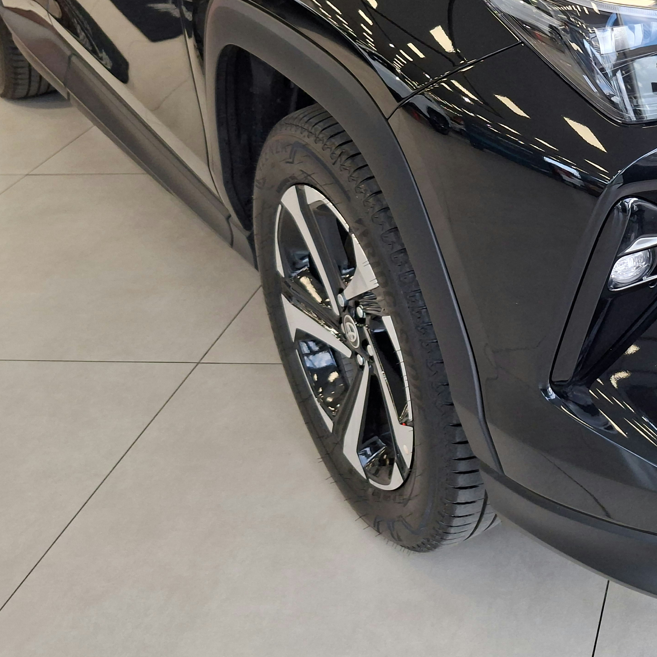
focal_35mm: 58
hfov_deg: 27.9
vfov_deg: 28.4
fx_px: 1245
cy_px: 62
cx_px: 649
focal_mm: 5.54
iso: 80
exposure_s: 1/120
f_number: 1.8
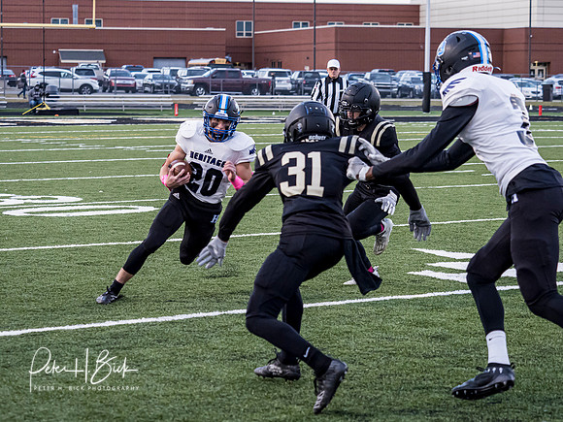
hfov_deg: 18.0
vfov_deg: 13.5
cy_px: 211
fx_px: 1777
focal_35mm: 109
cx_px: 282
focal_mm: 50
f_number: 2.8
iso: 2000
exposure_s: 1/1000
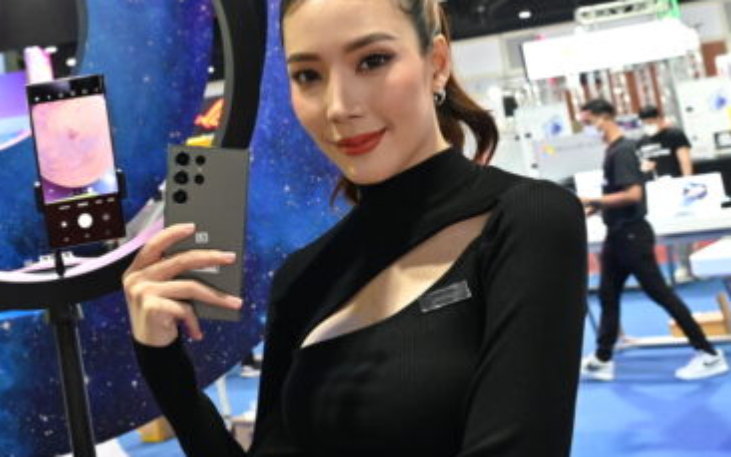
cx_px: 114
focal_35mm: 62
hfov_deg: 31.8
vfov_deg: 20.7
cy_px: 77
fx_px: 1236
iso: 1600
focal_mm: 29
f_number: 5.6
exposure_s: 1/60
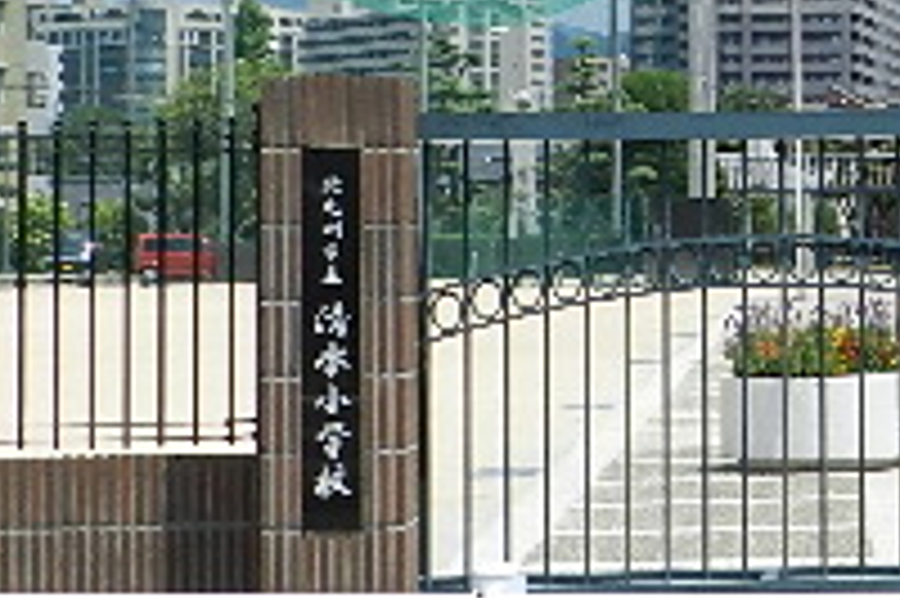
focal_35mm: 153
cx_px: 1400
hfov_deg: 12.7
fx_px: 3822
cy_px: -18
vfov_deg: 8.9
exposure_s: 1/800
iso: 160
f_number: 5
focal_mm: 8.1
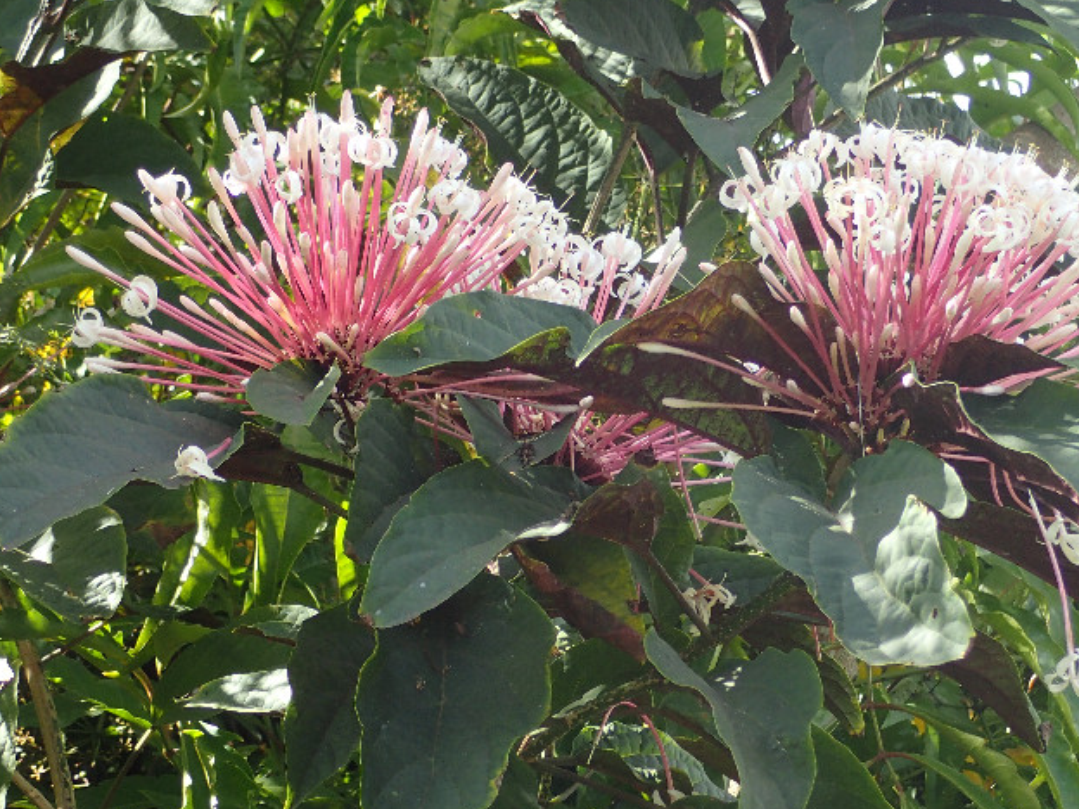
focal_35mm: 109
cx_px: 638
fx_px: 3398
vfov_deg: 13.6
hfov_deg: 18.0
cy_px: 396
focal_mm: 15.41
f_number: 4.5
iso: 160
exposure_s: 1/160
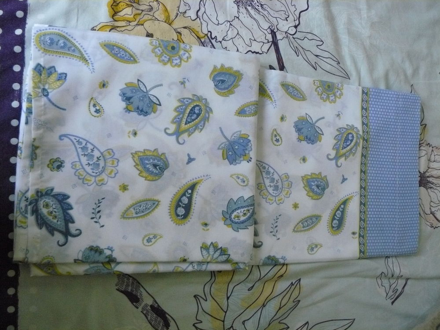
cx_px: 220
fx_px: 458
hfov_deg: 51.4
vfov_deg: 39.7
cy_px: 165
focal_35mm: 36
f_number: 2.8
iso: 400
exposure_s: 1/60
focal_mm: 6
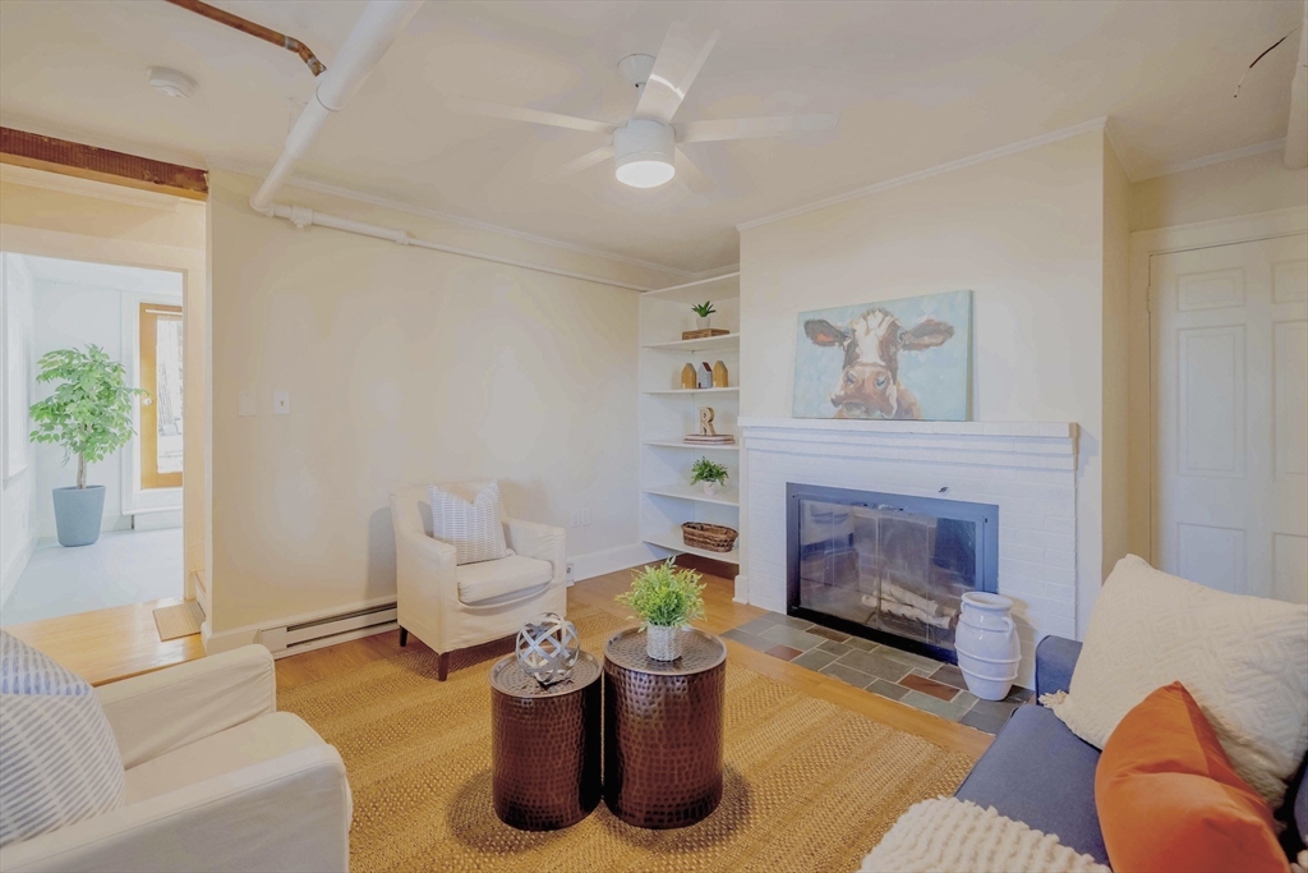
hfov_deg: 100.4
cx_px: 654
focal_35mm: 15
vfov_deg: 77.3
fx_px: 545
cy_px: 436
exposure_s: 1/80
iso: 1000
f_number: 5.6
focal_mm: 15
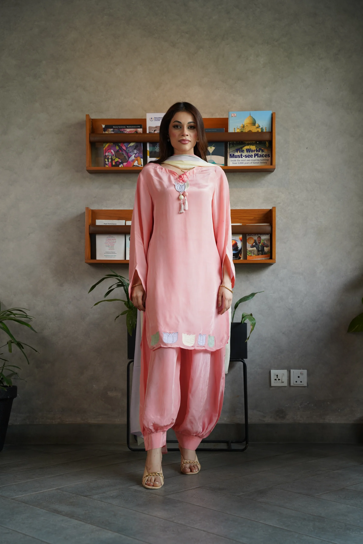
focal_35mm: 47
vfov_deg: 42.0
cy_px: 272
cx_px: 182
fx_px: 709
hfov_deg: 28.7
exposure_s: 1/125
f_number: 4
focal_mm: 46.9
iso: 250
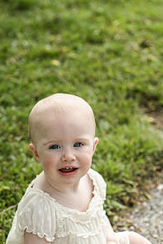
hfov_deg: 10.0
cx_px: 85
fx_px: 936
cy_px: 190
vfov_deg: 14.8
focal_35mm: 138
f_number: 3.5
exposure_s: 1/4000
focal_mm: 85
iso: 800
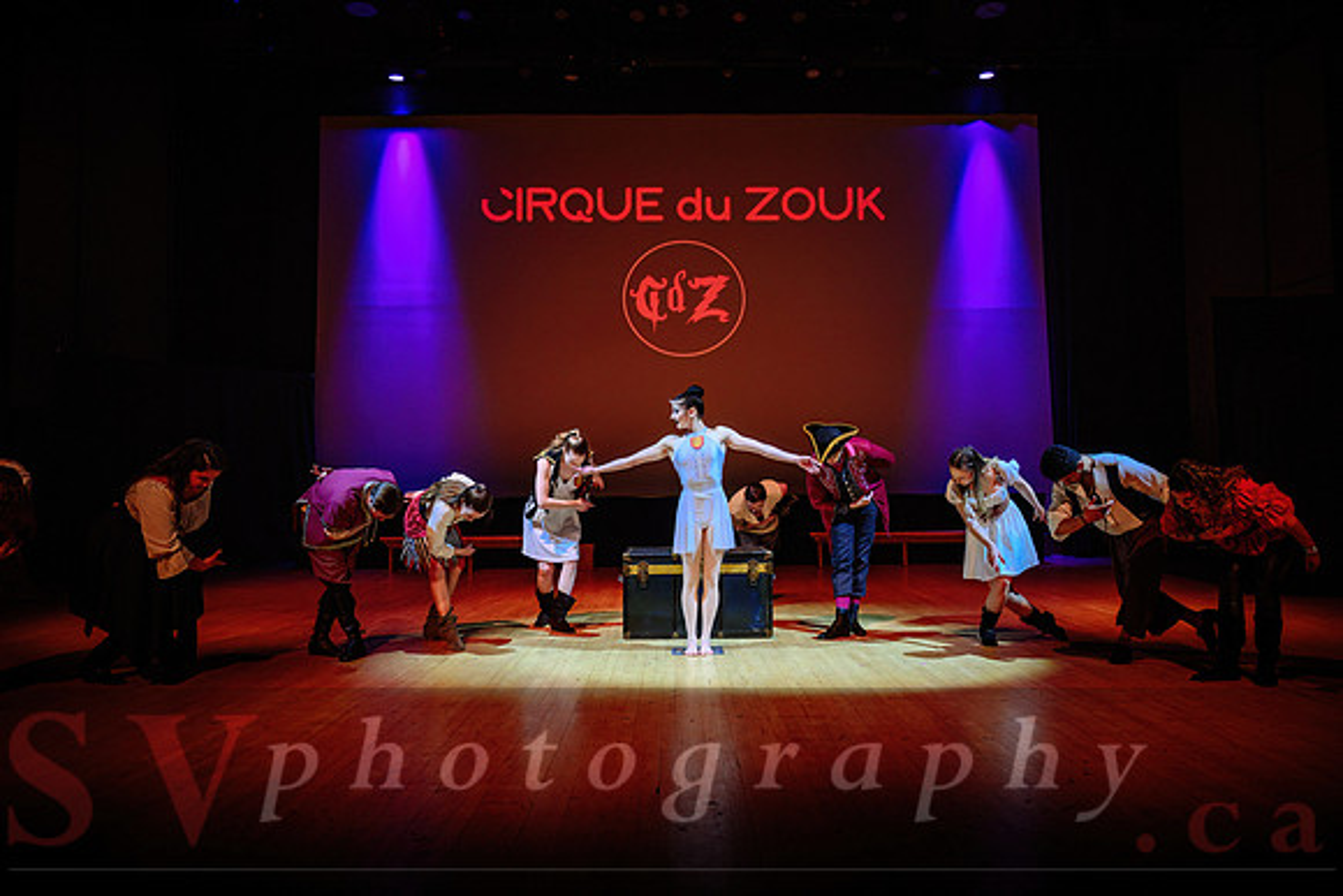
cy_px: 425
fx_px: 941
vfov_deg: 50.9
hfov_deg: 71.0
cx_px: 697
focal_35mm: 25
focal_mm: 24
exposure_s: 1/320
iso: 1600
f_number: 2.8
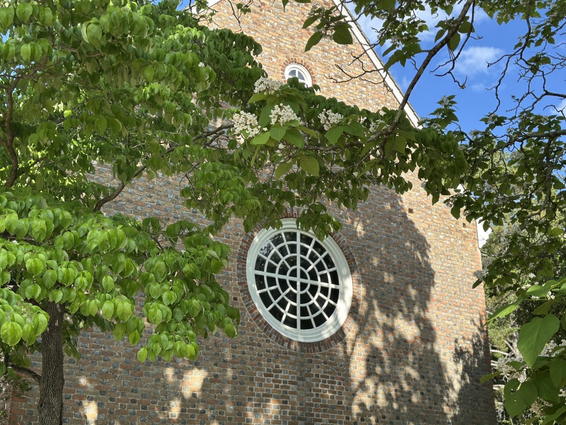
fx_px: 785
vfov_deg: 30.3
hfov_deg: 39.7
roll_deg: +0.1
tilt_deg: +21.0
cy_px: 212
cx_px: 283
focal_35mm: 48
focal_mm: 6.86
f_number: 1.78
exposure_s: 1/1541
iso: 80
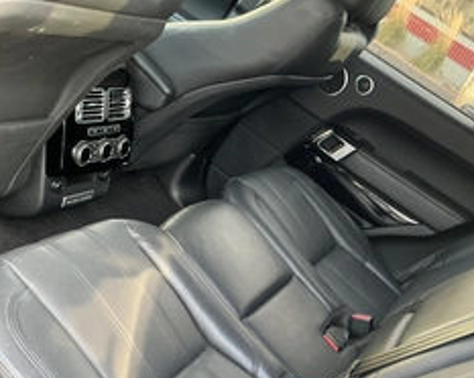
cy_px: 282
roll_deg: -31.7
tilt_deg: -25.8
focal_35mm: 47
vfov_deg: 31.5
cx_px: 271
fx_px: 659
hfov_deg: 39.5
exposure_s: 1/60
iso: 125
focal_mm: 3
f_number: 1.8
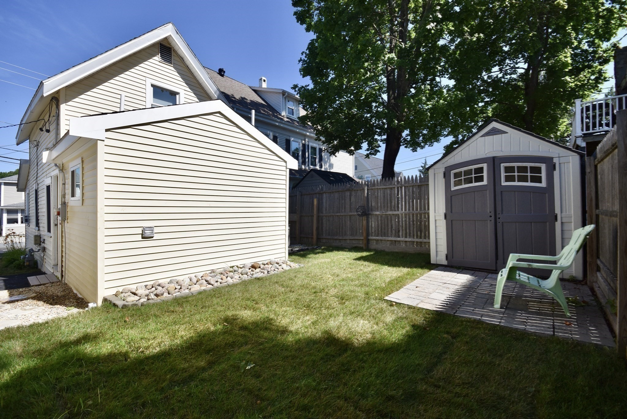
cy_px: 210
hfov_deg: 100.4
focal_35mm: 15
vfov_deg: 77.4
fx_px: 261
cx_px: 314
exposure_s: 1/500
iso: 180
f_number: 8
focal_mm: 10
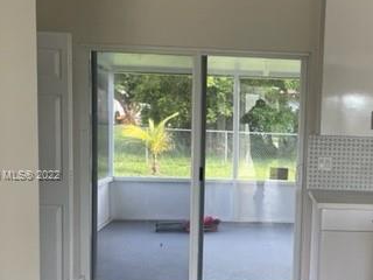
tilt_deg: -5.1
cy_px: 176
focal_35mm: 52
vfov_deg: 27.9
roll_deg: -1.1
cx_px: 272
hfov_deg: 36.1
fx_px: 560
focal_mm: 4.2
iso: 125
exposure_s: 1/121
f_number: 1.6
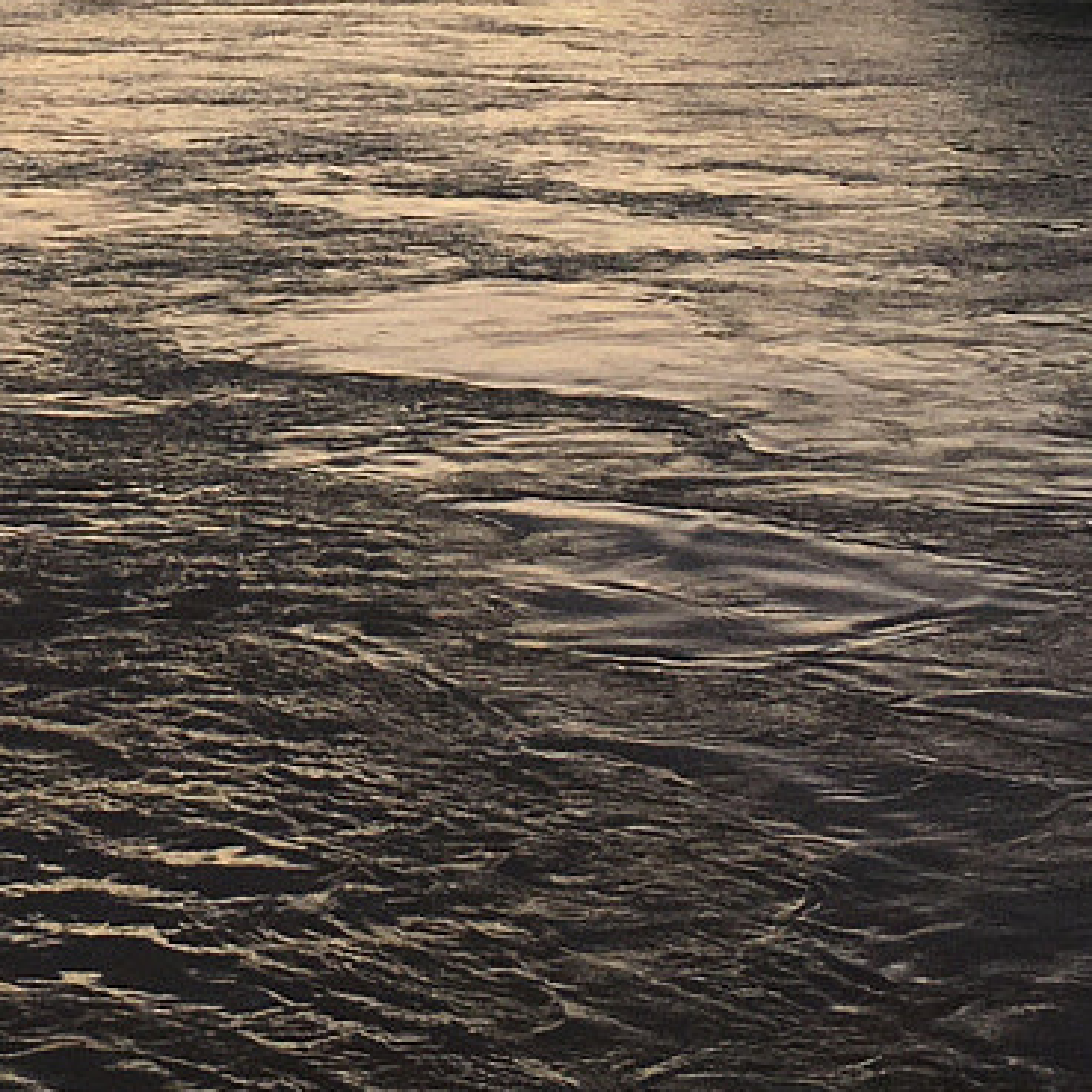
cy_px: -112
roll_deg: +1.2
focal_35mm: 111
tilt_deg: -0.9
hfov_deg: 15.5
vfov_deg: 15.3
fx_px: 3962
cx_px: 112
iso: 32
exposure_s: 1/100
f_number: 2.2
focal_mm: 4.15
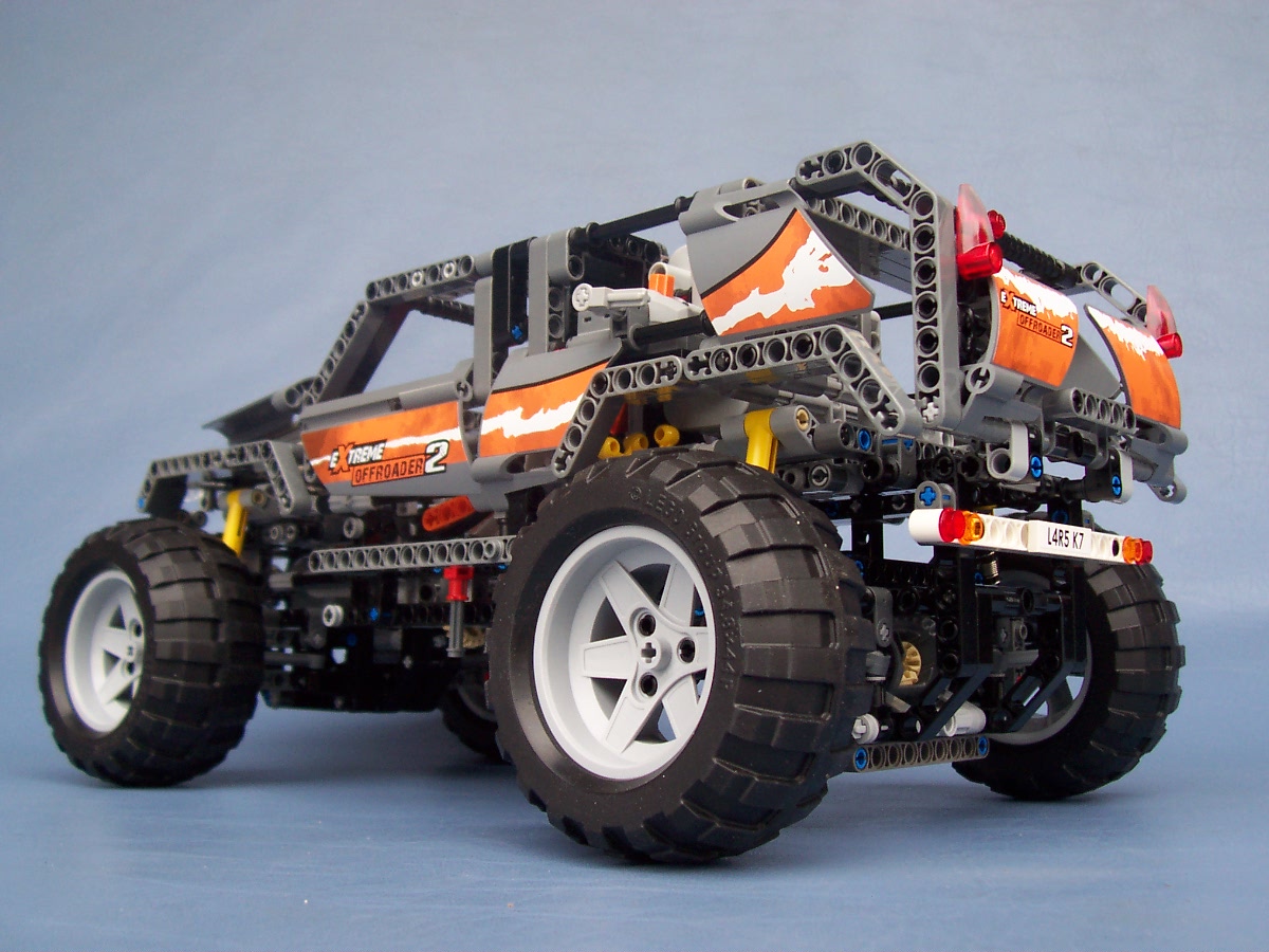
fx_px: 1356
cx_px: 634
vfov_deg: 38.7
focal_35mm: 37
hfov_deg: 50.1
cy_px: 476
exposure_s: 1/125
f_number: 2.8
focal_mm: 5.6
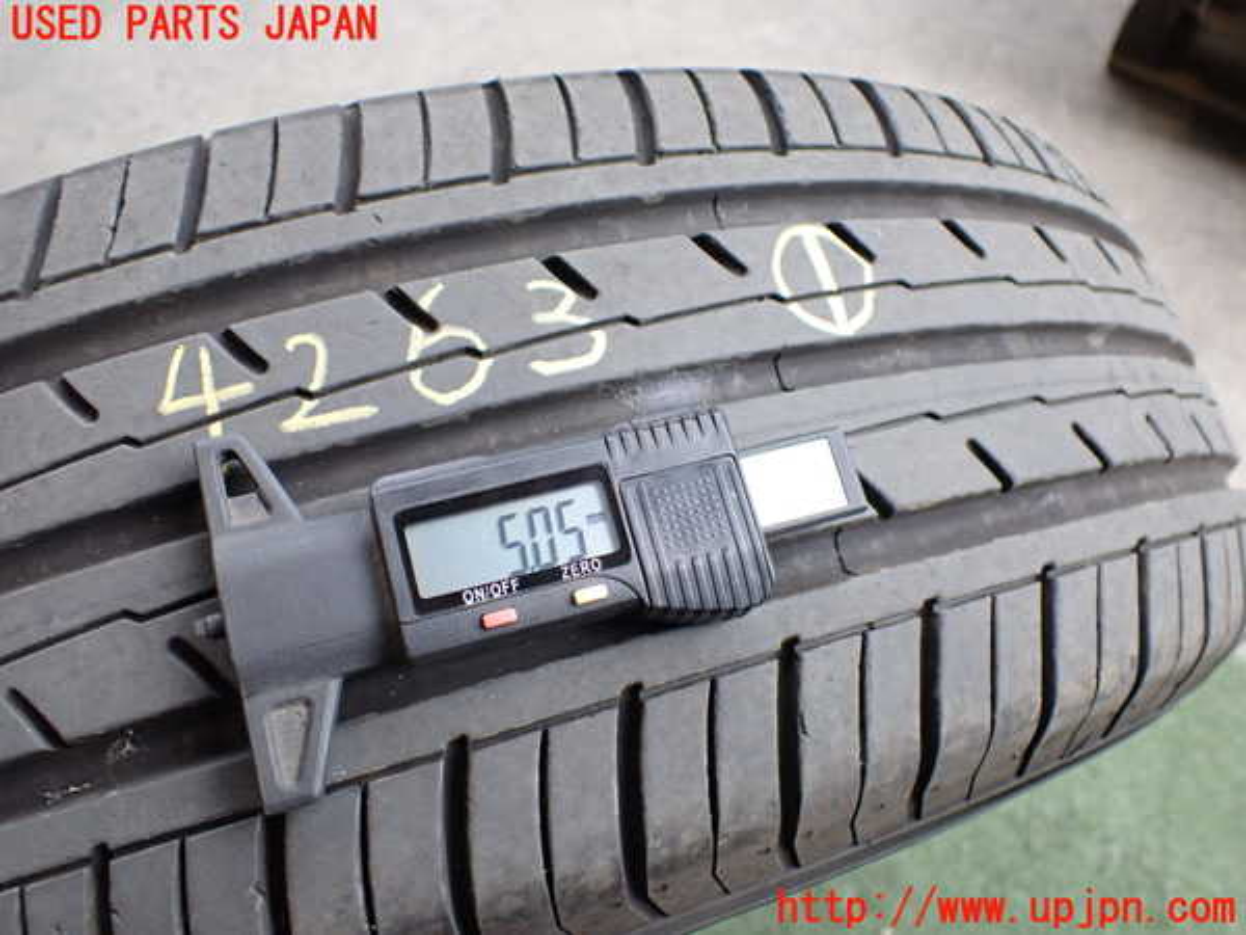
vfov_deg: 46.8
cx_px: 623
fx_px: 1080
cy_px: 468
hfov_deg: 60.0
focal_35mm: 30
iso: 250
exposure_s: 1/125
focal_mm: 5.4
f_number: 2.3
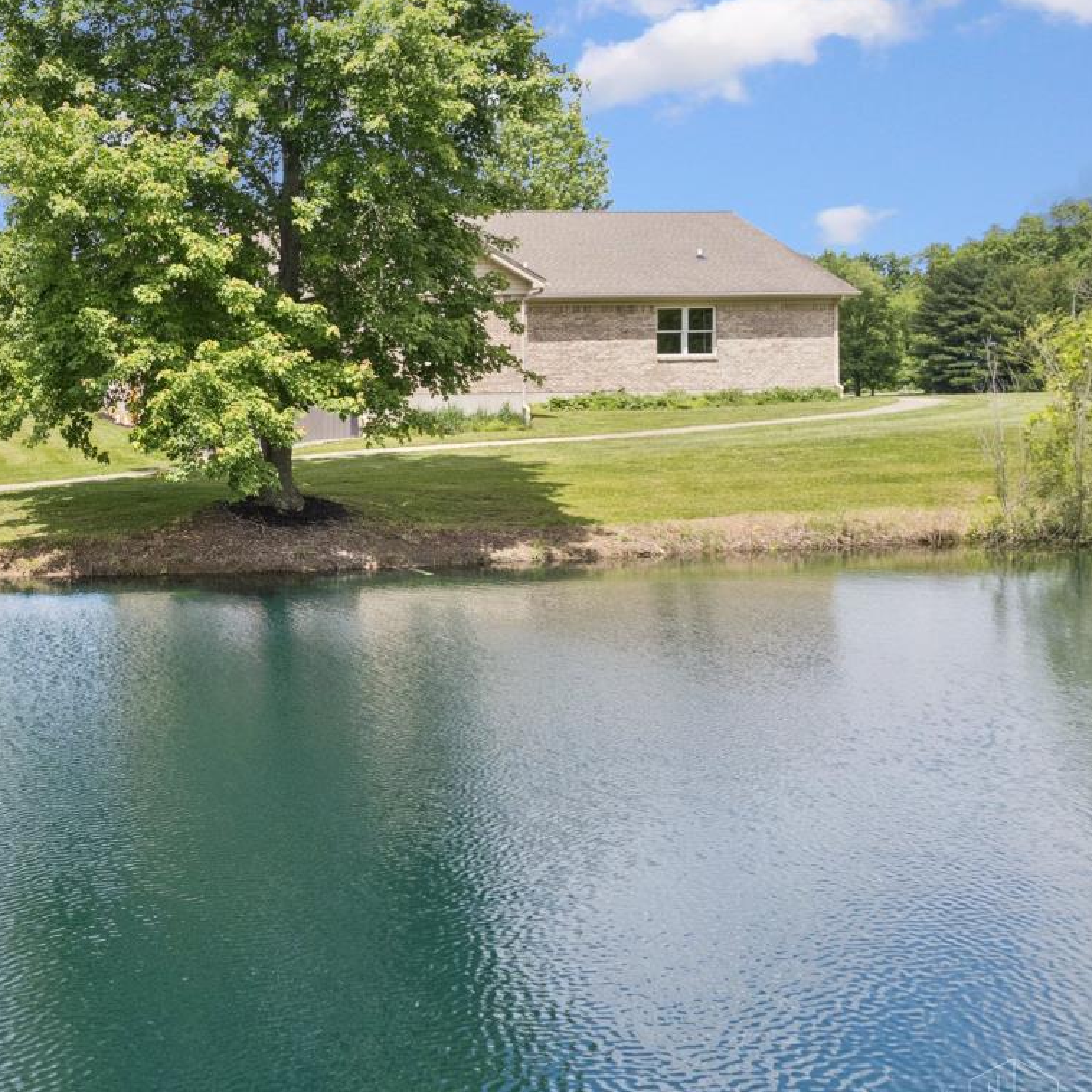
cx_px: 36
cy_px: 453
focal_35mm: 37
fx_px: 1321
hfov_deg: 40.2
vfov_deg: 44.8
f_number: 2.8
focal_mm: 8.38
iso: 100
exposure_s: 1/1000
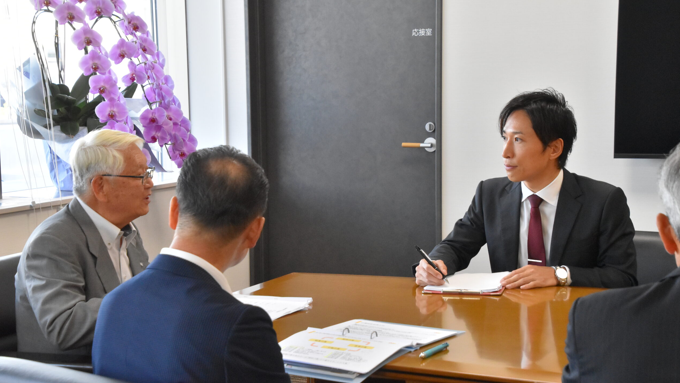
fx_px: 1262
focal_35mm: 70
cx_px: 343
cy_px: 194
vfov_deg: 17.2
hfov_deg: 30.2
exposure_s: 1/250
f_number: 6.3
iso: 2500
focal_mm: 44
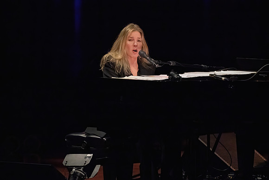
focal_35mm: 453
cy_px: 102
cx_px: 152
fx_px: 3389
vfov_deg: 3.0
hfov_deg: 4.5
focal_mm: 400
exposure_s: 1/320
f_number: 8
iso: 20000
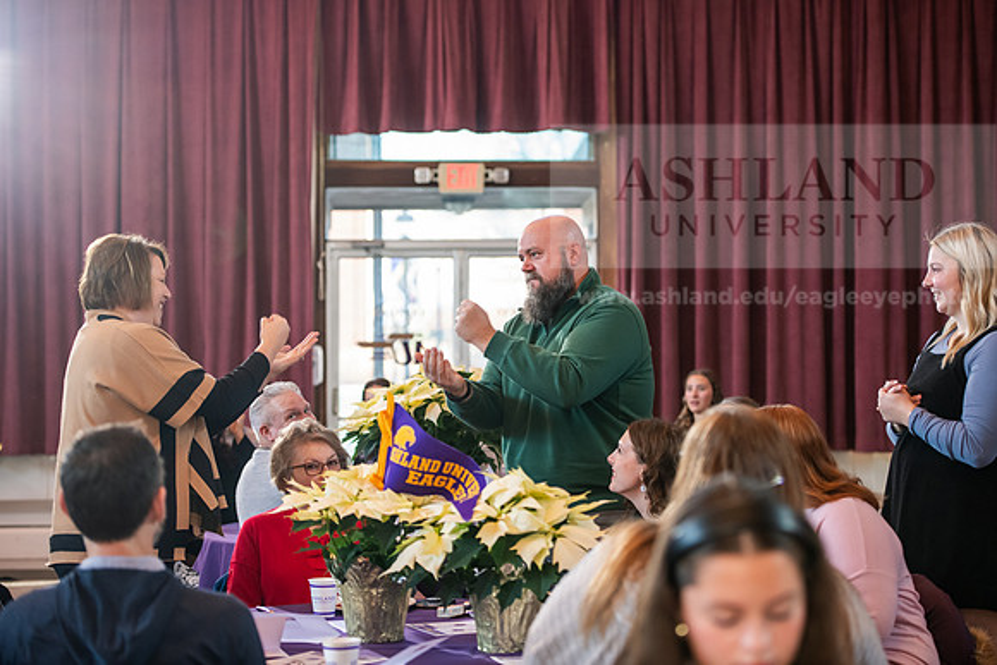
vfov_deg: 17.1
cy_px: 332
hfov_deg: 25.4
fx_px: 2216
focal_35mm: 80
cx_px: 498
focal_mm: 80
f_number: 3.2
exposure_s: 1/200
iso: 1600
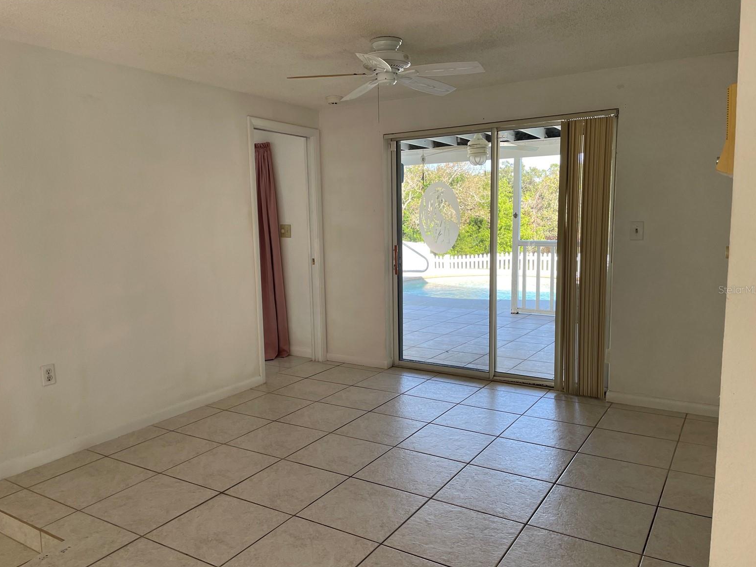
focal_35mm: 27
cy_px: 289
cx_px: 372
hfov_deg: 65.3
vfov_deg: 51.4
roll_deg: +1.5
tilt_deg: -6.4
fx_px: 590
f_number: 1.6
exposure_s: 1/121
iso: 40
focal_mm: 4.2
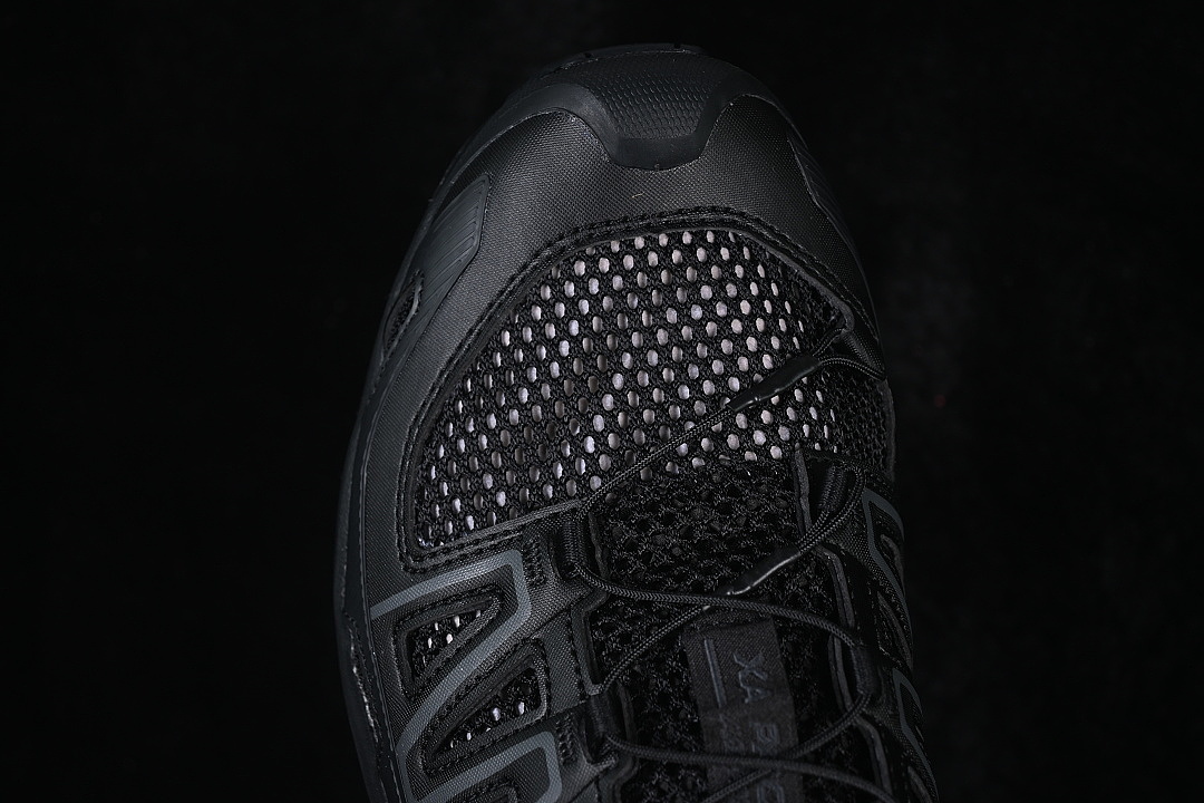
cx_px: 602
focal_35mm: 75
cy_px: 402
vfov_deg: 18.2
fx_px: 2508
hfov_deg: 27.0
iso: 160
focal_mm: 50
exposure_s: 1/50
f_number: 6.3
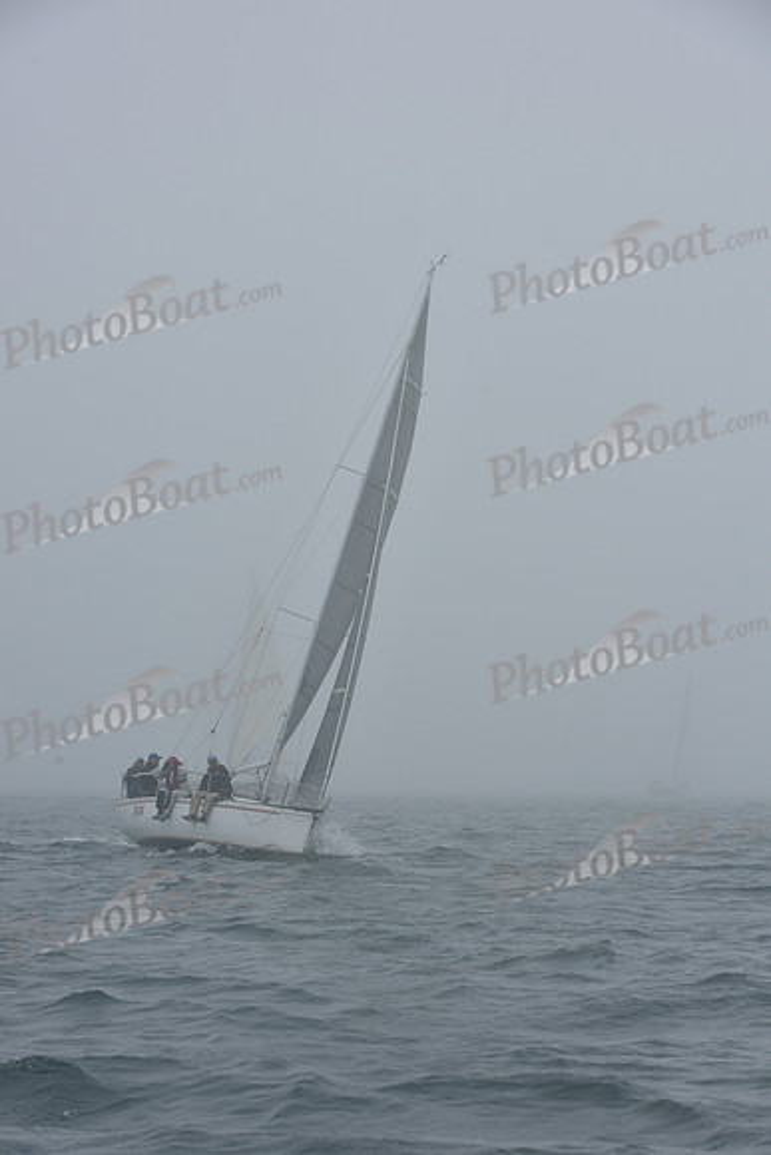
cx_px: 386
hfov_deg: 12.2
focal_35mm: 112
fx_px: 3596
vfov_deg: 18.3
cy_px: 578
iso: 250
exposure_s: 1/800
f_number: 9
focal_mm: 112
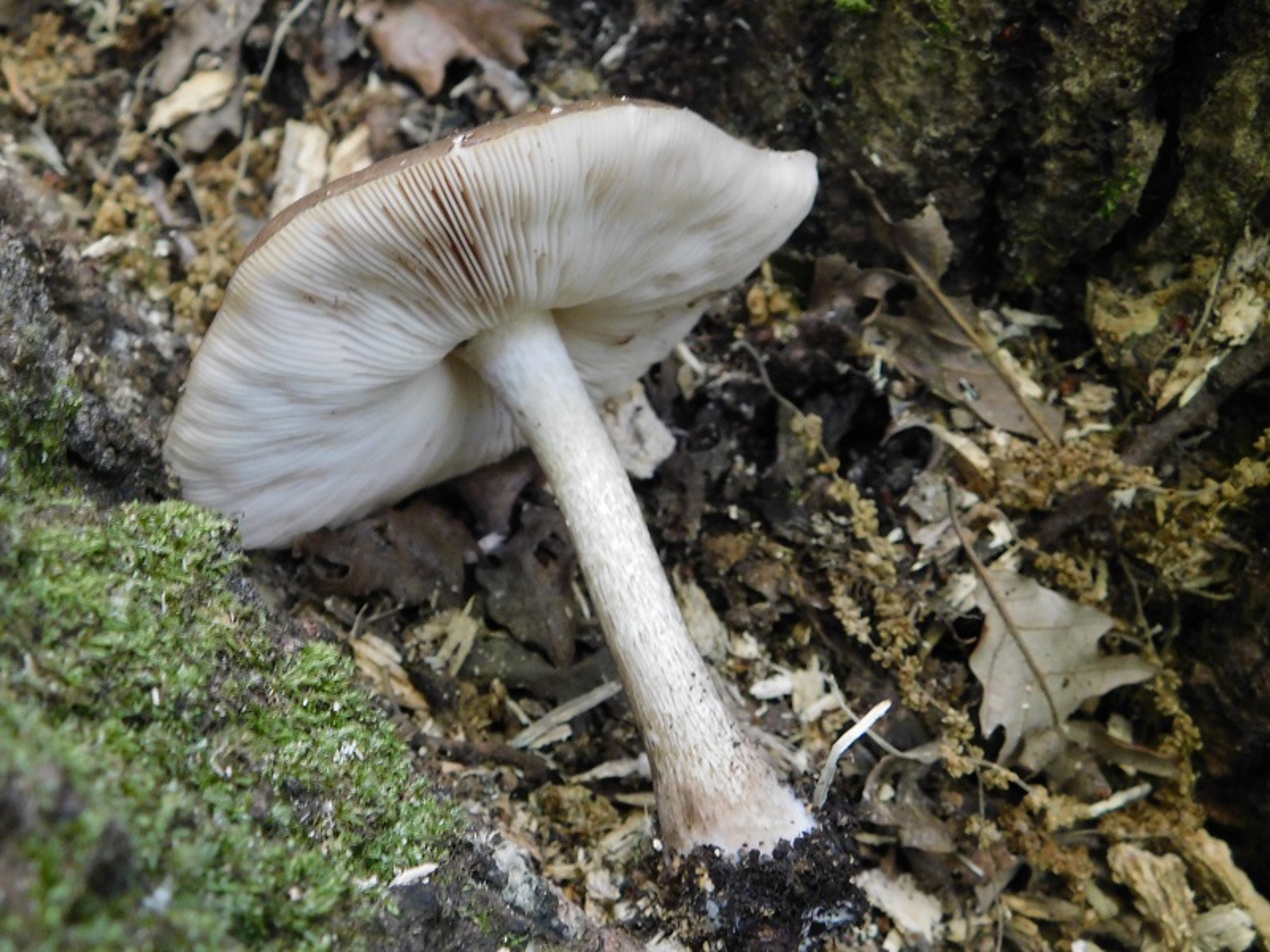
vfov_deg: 36.0
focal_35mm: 40
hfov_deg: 46.8
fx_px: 1468
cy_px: 476
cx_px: 635
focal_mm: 7.1
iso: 400
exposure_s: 1/10
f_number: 3.6
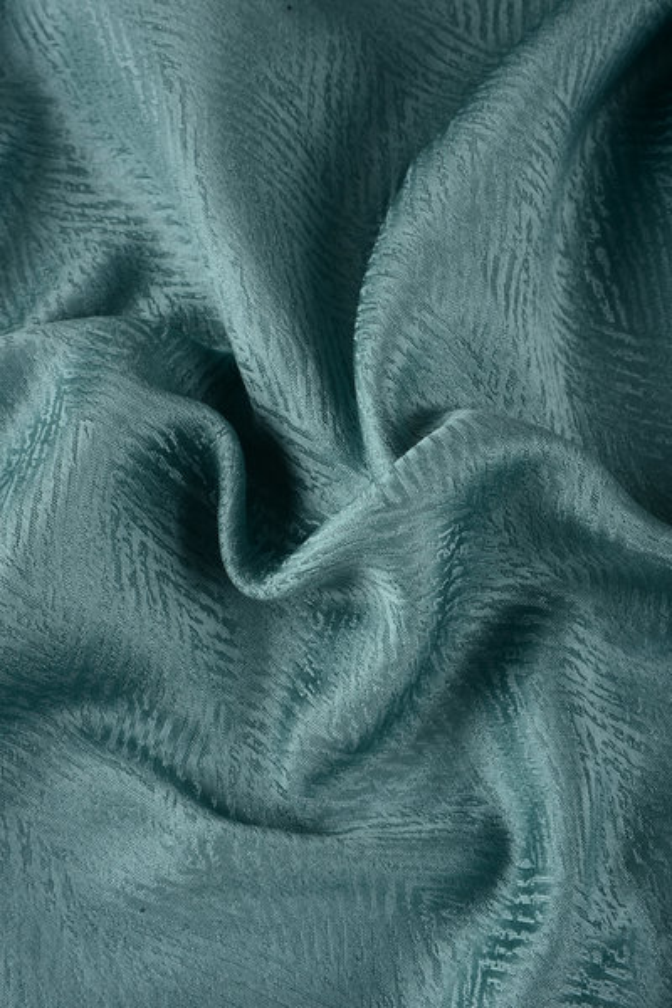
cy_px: 504
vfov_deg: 24.8
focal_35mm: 82
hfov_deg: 16.7
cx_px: 336
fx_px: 2296
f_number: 18
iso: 100
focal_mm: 82
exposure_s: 1/160
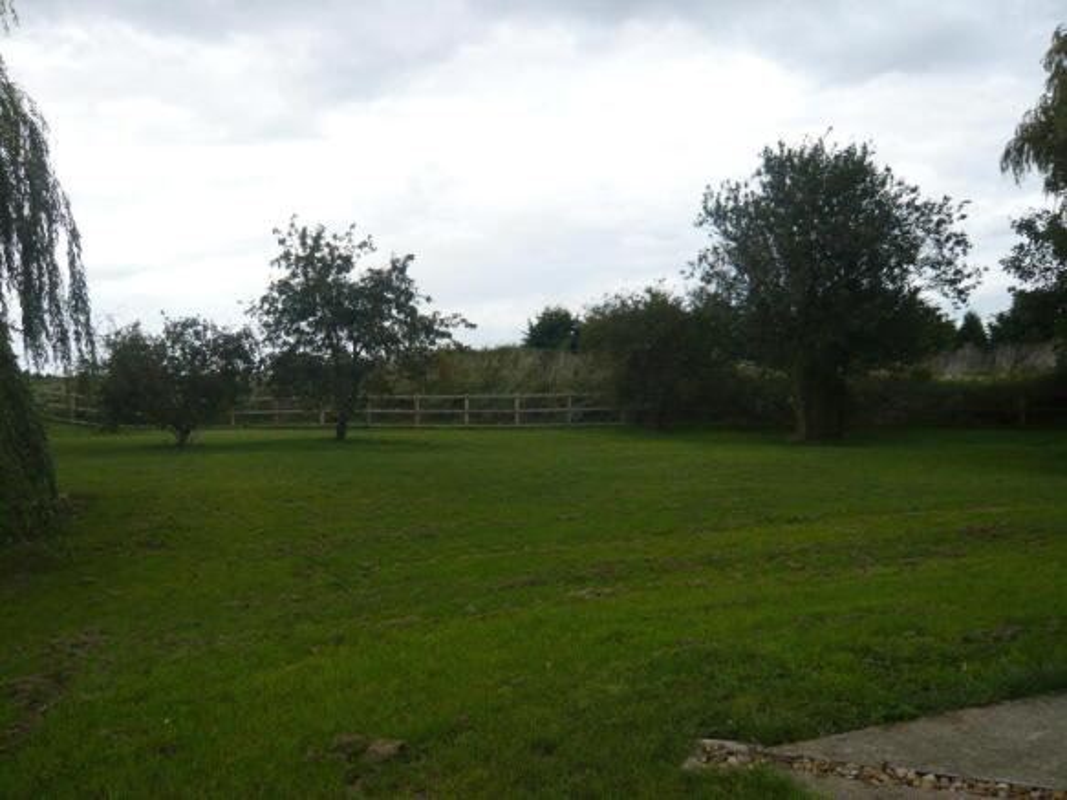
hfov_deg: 63.5
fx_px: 863
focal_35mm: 28
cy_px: 400
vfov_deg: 49.7
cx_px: 534
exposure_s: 1/400
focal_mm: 4.6
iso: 100
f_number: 2.8
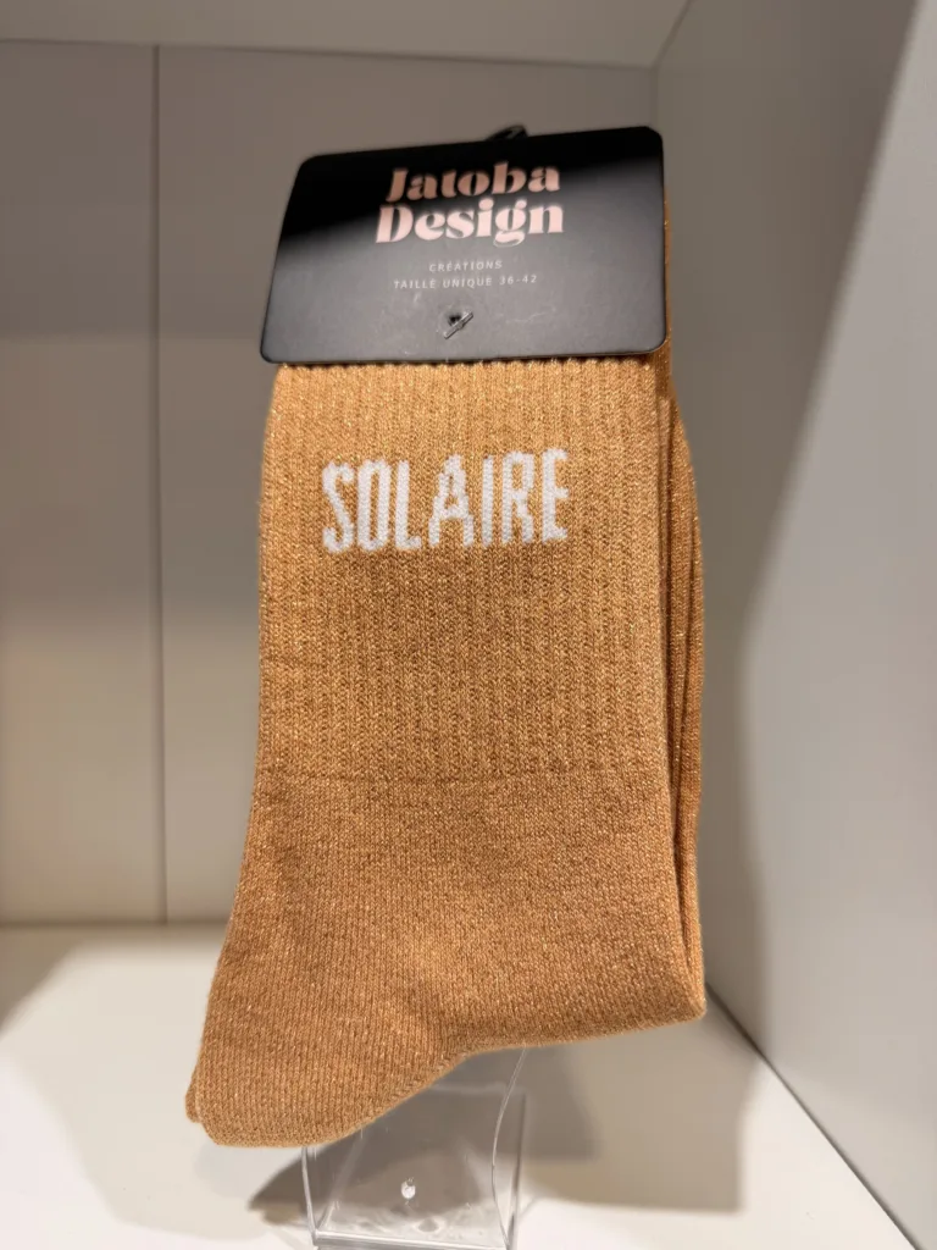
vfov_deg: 71.6
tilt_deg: -2.1
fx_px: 866
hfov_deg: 56.8
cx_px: 468
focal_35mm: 24
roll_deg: -0.4
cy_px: 625
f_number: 1.78
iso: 80
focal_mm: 6.76
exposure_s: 1/100
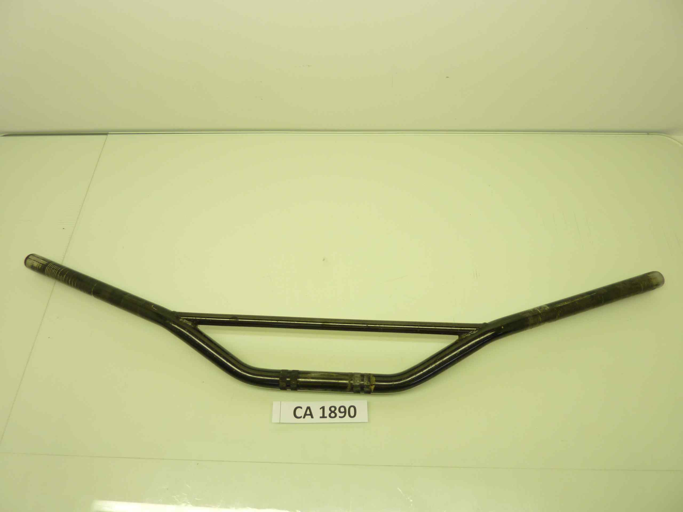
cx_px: 342
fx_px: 493
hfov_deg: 69.4
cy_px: 256
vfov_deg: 54.9
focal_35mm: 25
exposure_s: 1/40
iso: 80
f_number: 3.3
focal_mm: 4.1
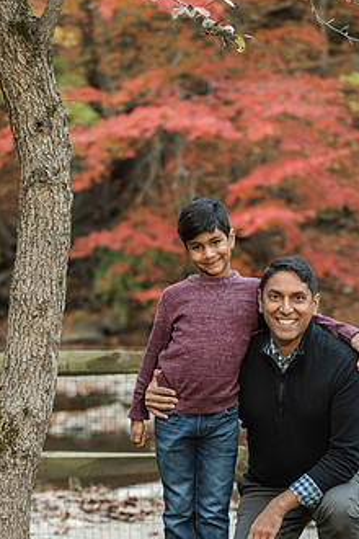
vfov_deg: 14.8
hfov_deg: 9.9
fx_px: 2079
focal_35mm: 139
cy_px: 279
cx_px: 163
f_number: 4
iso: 800
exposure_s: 1/125
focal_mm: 102
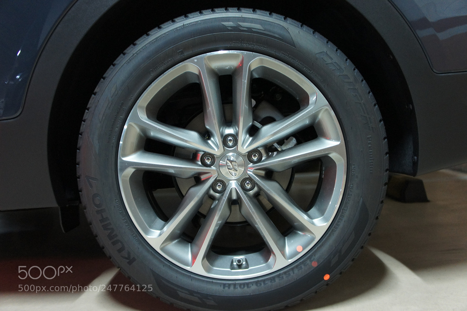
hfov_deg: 62.0
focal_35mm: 30
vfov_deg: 43.6
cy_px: 156
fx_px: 389
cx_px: 234
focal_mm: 20
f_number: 4
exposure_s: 1/6
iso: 1600
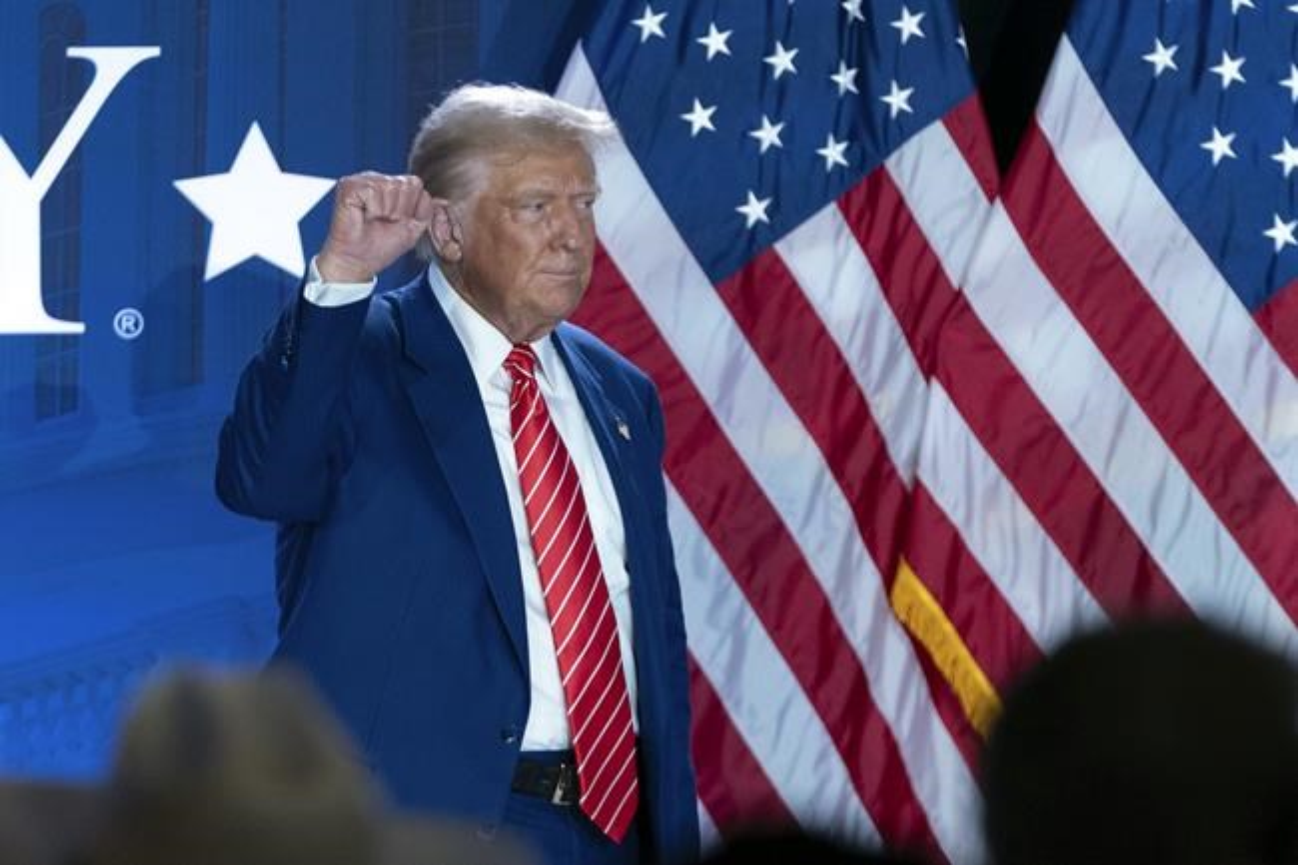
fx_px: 6524
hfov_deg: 11.4
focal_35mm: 181
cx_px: 649
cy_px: 432
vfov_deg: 7.6
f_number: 3.5
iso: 2000
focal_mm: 181
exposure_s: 1/500
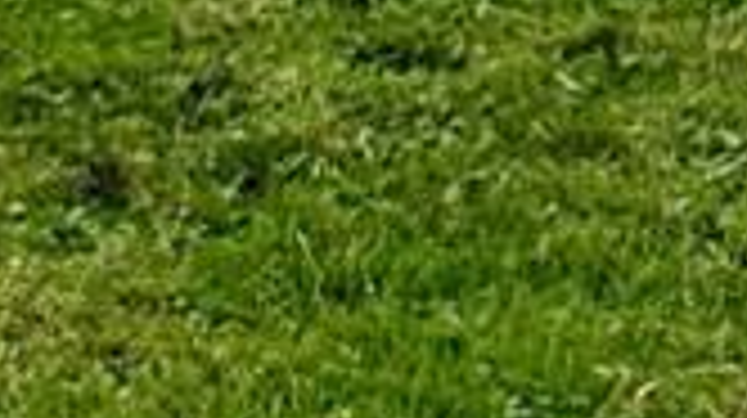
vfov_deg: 4.3
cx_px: 326
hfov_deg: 9.1
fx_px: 4670
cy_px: -1829
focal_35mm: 236
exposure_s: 1/604
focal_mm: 6.86
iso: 80
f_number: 1.78
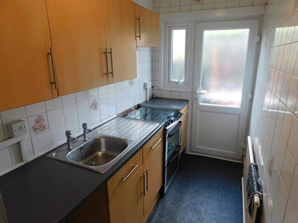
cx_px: 149
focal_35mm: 23
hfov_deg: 73.9
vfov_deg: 58.9
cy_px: 112
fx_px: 198
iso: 125
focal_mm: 4
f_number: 3
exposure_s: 1/60
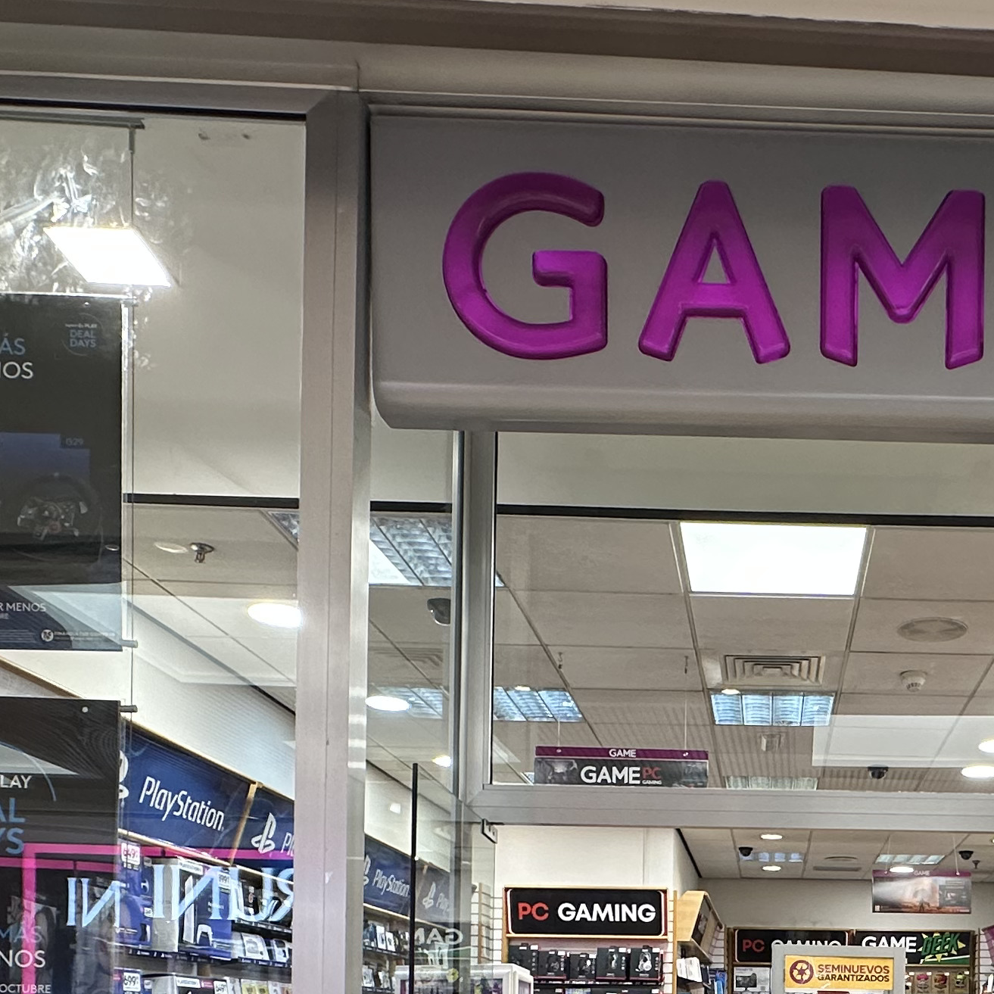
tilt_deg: +1.1
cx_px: 842
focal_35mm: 38
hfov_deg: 41.3
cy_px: 1011
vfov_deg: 38.5
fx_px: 1235
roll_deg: -0.2
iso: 160
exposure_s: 1/100
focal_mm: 2.22
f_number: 2.2
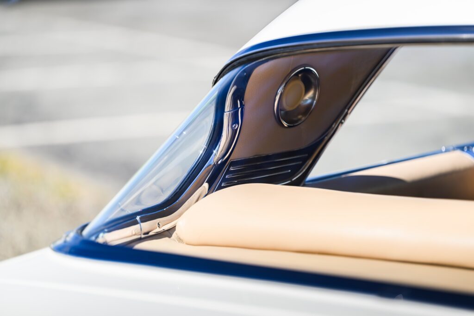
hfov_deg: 13.7
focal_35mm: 150
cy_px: 158
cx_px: 237
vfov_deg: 9.2
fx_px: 1975
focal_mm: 150
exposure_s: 1/500
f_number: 2.8
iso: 80
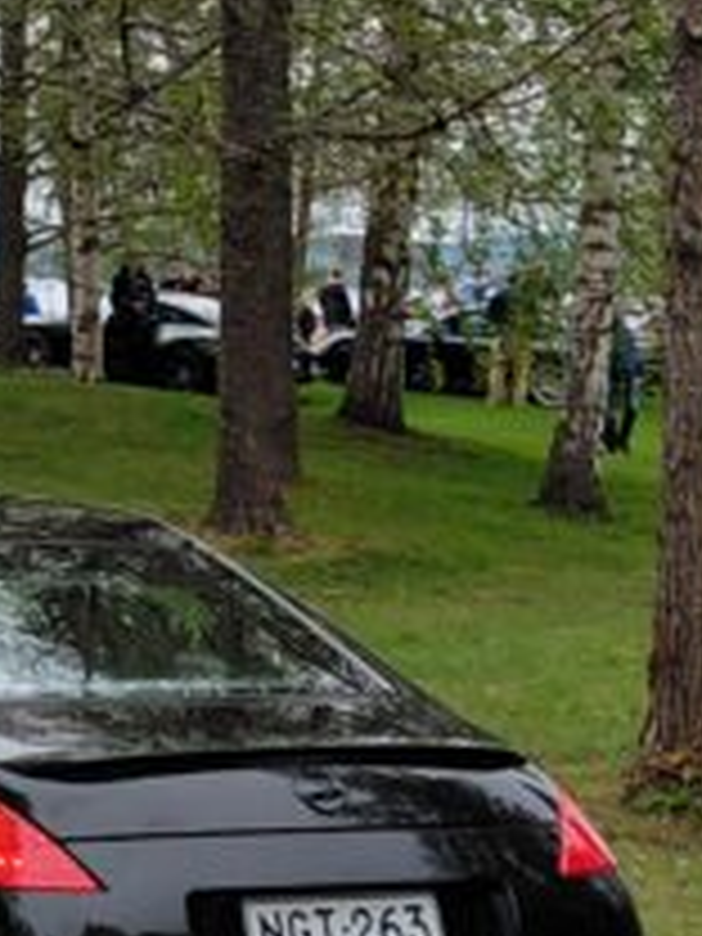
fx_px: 3326
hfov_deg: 10.7
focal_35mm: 123
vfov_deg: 14.7
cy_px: -544
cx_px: -824
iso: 50
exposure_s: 1/1287
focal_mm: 4.69
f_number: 1.8
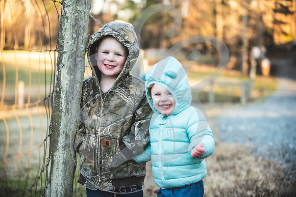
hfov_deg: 24.8
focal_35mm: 82
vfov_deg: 16.7
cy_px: 98
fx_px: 674
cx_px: 148
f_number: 2.8
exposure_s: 1/320
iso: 100
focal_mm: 82
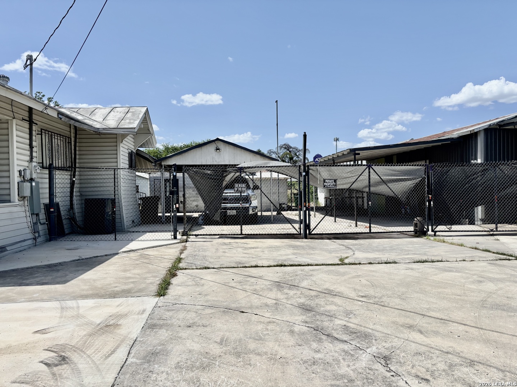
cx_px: 258
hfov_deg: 67.3
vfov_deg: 53.1
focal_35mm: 26
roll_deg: +2.1
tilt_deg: -3.0
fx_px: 388
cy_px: 194
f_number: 1.6
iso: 50
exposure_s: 1/5618
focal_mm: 5.96
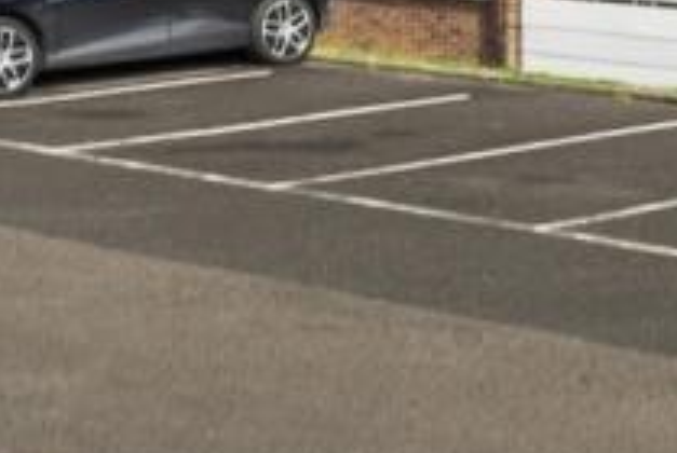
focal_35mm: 132
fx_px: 2486
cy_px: -468
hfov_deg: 14.8
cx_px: 871
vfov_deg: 9.7
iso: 320
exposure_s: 1/200
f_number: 7.1
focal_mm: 27
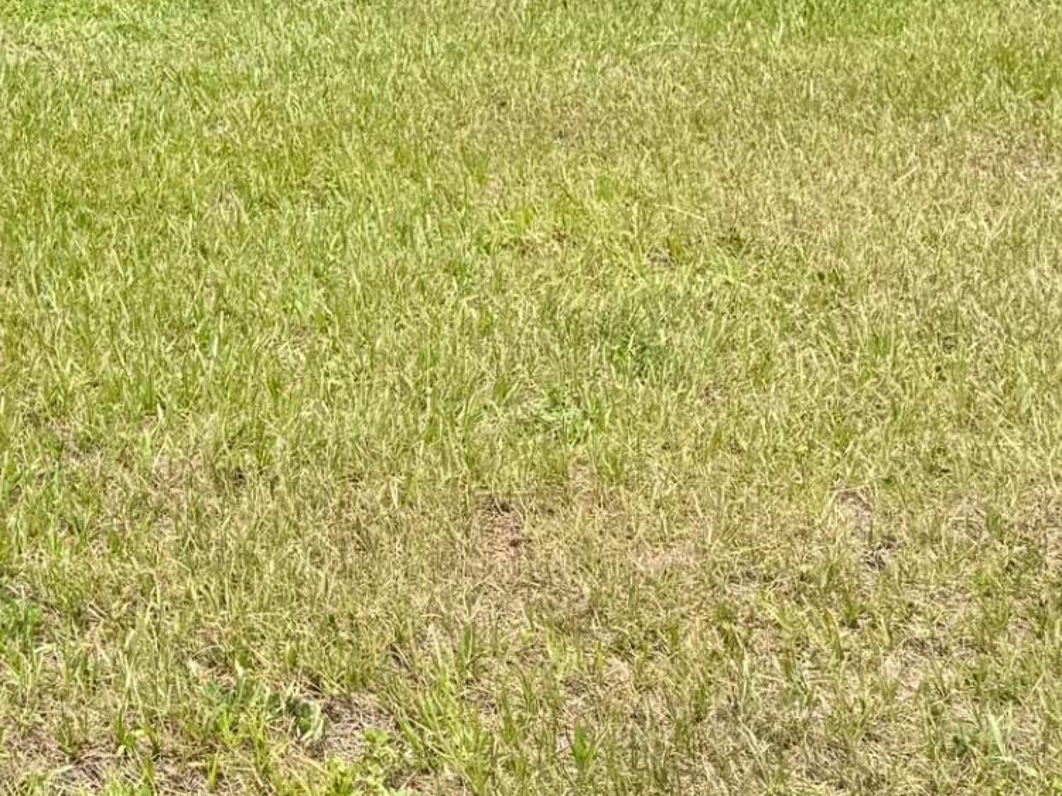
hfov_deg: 19.8
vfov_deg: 14.1
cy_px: -672
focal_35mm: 92
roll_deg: -0.4
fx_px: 2822
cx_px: -283
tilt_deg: +1.5
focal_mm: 6.76
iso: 80
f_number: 1.78
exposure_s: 1/2105
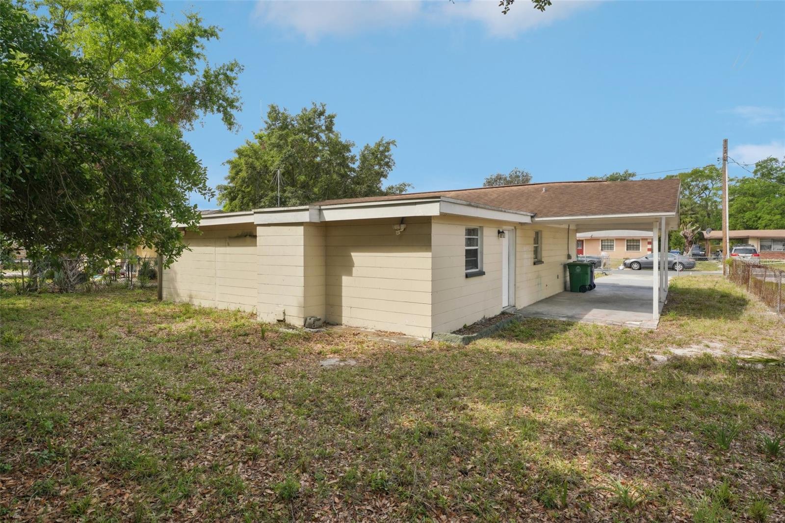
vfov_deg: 64.5
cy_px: 262
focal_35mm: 19
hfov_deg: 86.9
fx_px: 414
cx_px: 392
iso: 400
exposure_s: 1/800
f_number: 8
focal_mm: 19
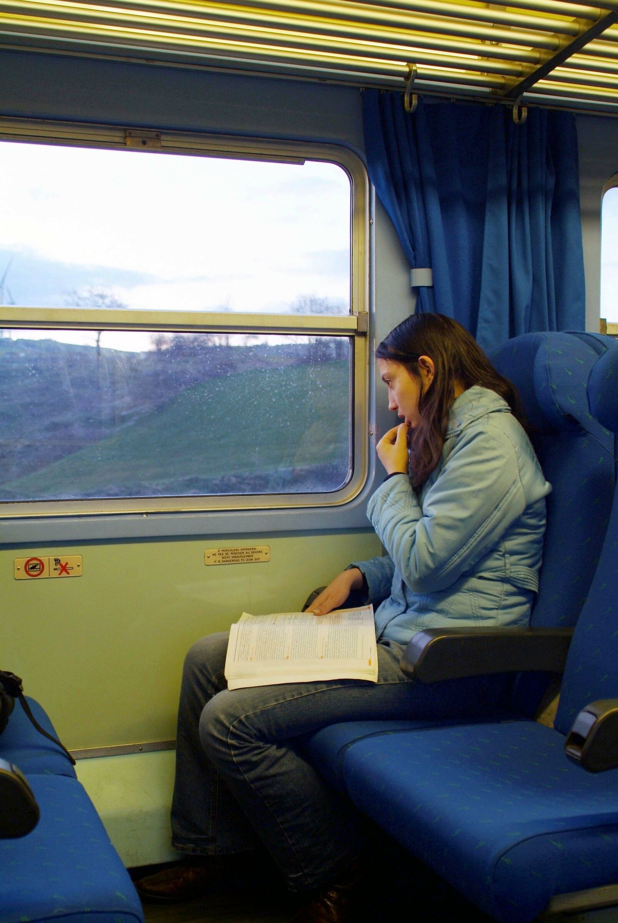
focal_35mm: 44
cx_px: 309
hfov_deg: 30.6
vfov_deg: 44.5
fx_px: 1130
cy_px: 462
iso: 400
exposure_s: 1/15
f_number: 3.3
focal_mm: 29
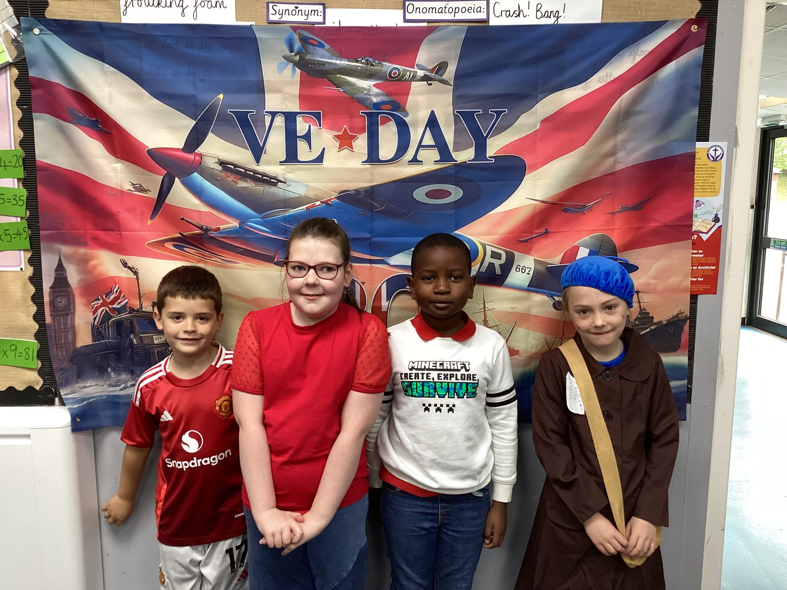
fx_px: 705
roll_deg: +0.4
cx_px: 394
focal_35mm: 31
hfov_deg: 58.4
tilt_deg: -9.1
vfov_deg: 45.4
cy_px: 295
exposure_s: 1/50
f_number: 2.4
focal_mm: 3.3
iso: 125
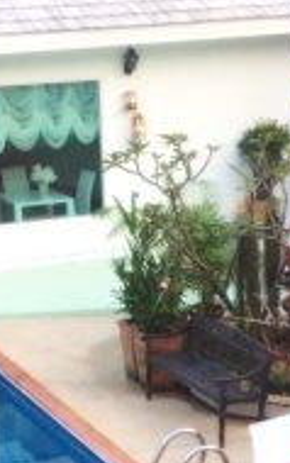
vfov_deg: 13.2
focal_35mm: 156
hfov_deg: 8.4
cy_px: 458
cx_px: 324
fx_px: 1970
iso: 50
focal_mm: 4.28
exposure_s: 1/120
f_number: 2.4
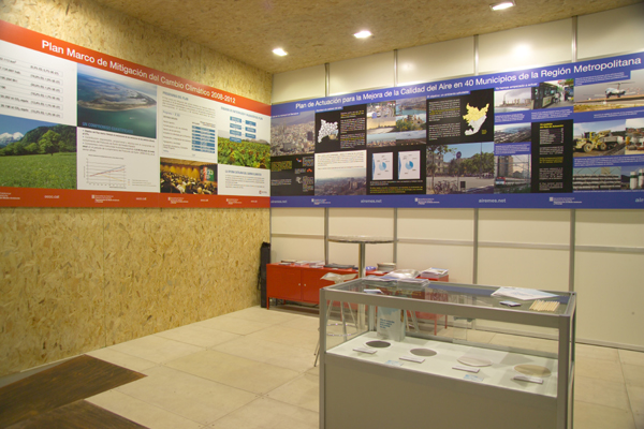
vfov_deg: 53.1
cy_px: 214
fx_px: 429
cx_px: 322
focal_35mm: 24
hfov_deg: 73.7
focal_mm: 24
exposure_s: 1/10
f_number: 6.7
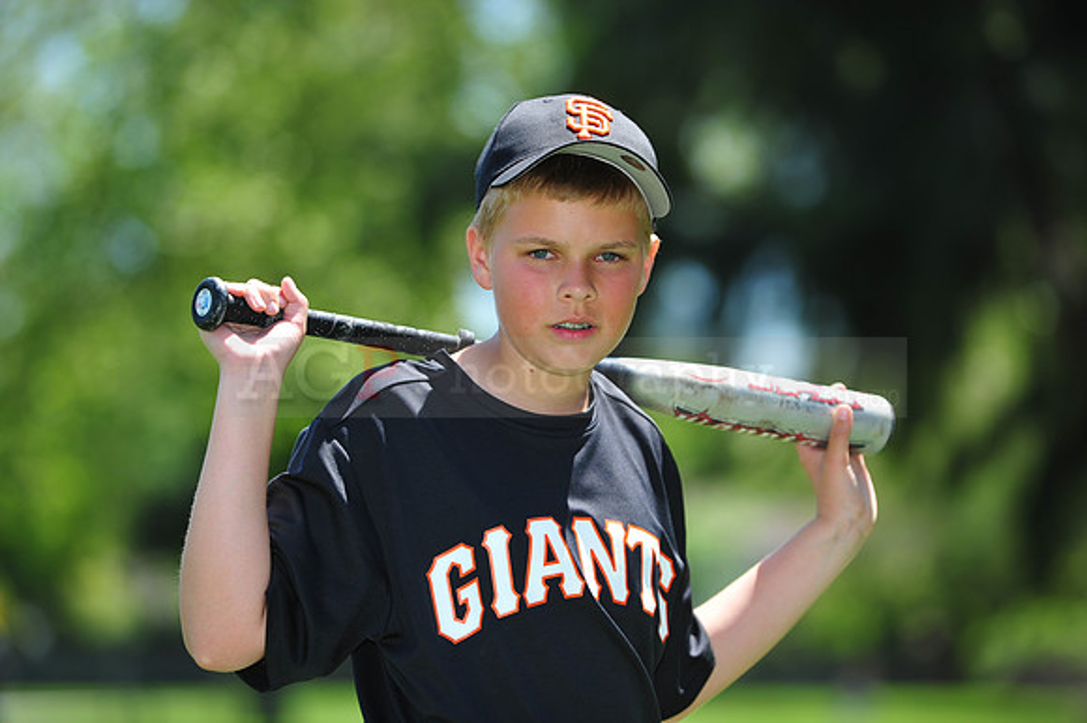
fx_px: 6035
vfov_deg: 6.9
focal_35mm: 200
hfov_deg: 10.3
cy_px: 362
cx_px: 544
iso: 200
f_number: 4.5
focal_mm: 200
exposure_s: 1/640
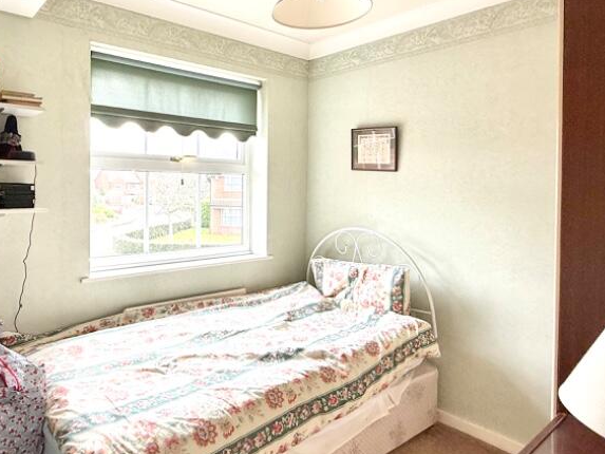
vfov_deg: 54.7
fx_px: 437
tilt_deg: -0.9
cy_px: 196
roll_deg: -0.7
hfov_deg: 68.2
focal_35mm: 25
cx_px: 224
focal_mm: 2.22
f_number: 2.2
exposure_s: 1/125
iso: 50
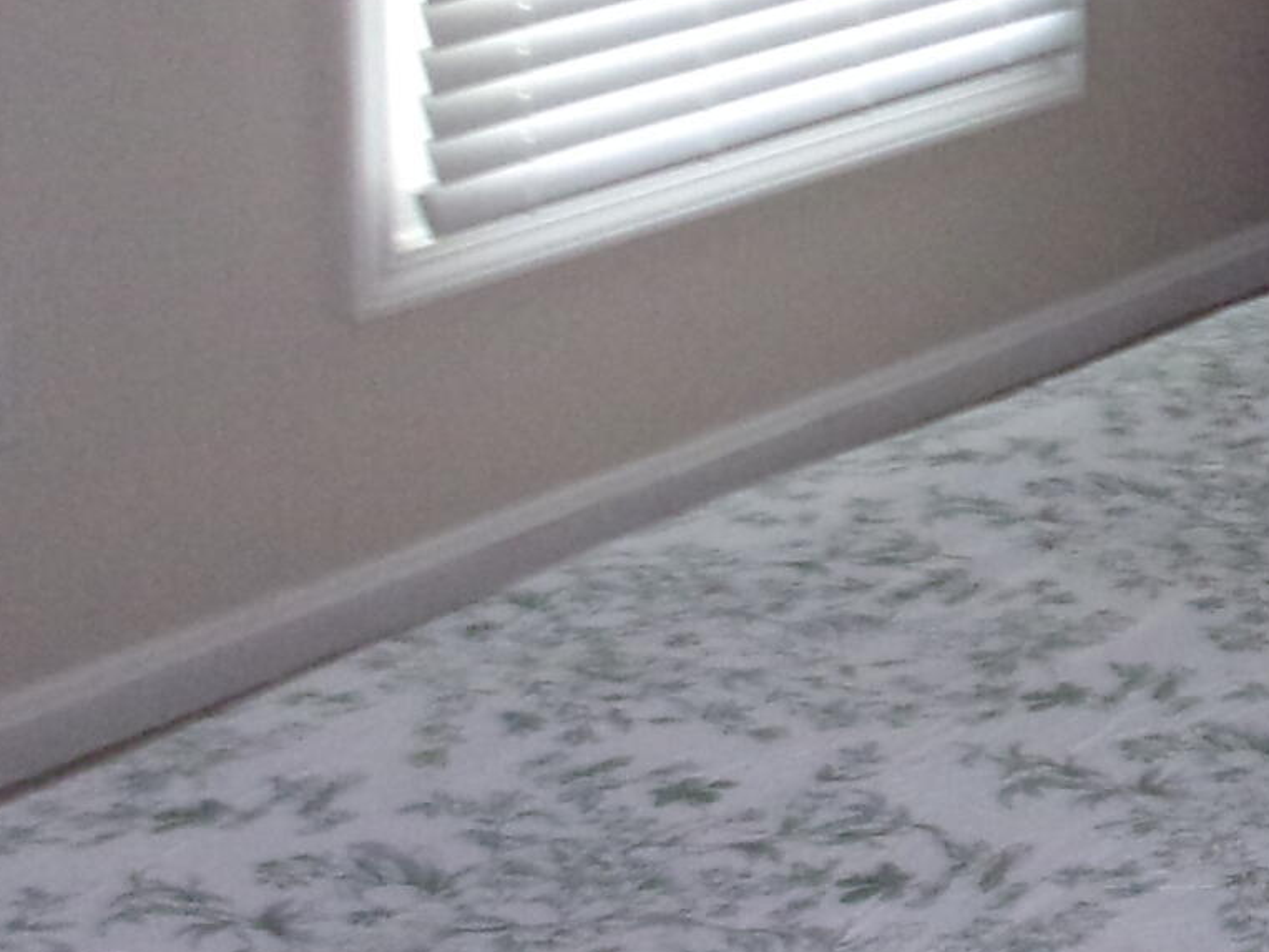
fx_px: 4033
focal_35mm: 110
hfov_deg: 15.2
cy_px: -159
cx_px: 2347
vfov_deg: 13.1
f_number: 3.9
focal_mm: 5.1
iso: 400
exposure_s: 1/34
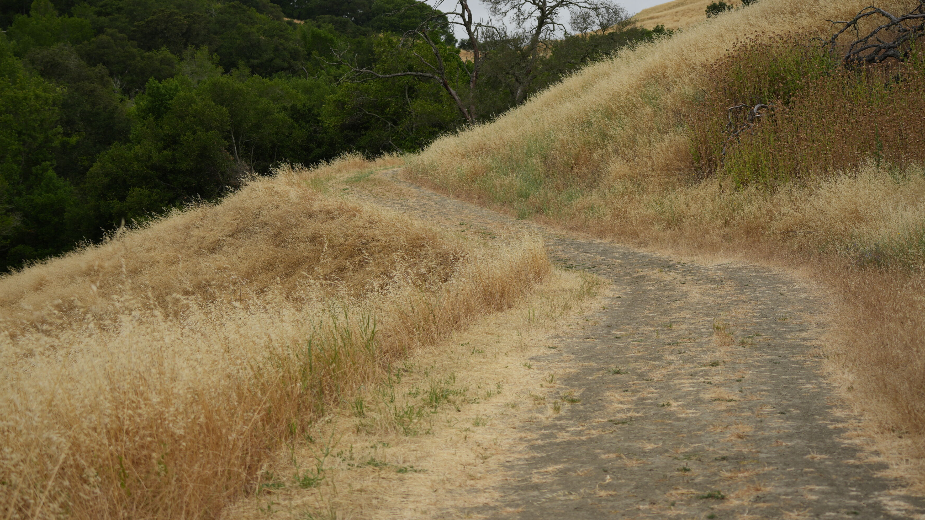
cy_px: 151
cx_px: 414
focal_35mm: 86
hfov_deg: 24.7
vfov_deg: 14.0
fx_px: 2109
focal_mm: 67
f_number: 5
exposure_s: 1/1000
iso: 200
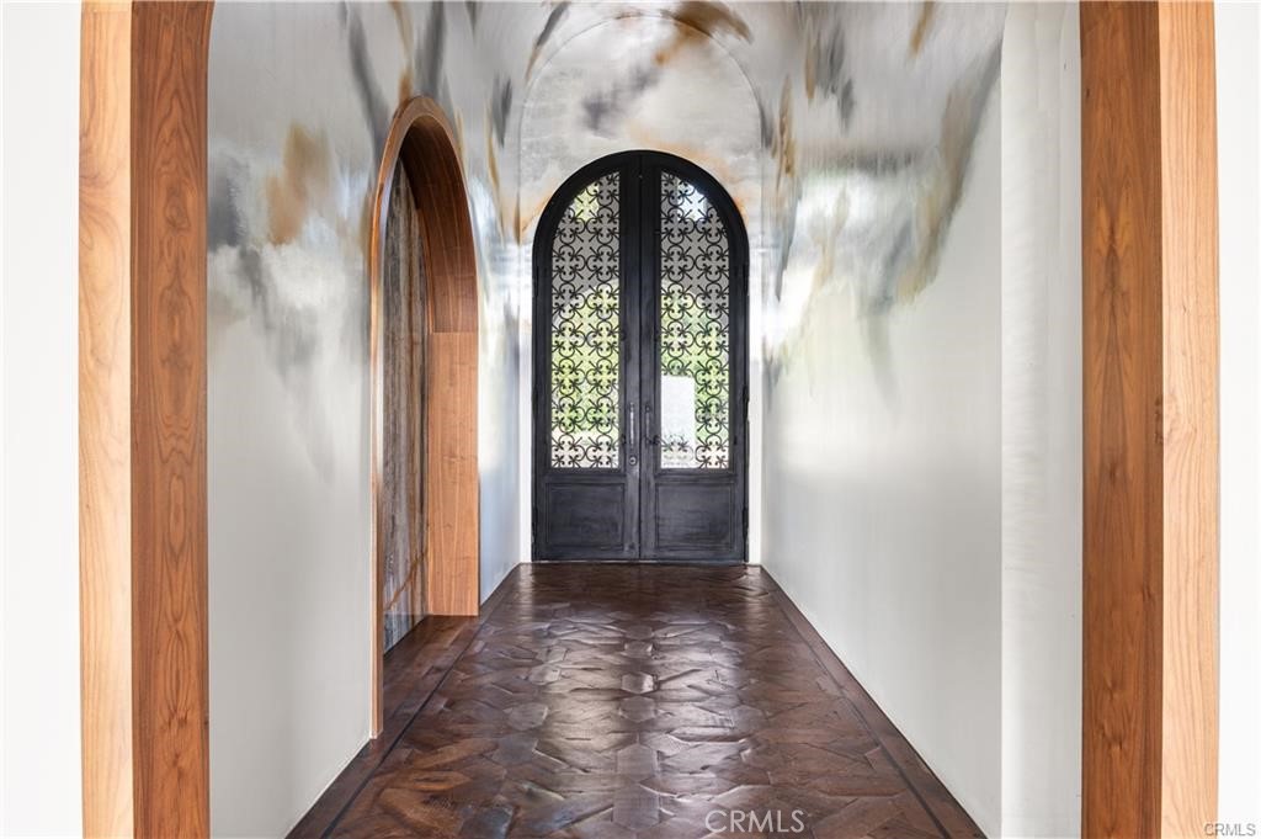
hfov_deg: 73.8
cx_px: 630
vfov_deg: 53.1
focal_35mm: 24
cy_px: 420
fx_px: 840
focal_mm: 24
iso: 100
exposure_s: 1/5
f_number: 9
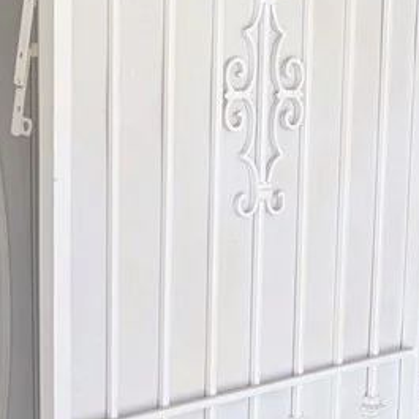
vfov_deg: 21.1
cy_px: 281
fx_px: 1123
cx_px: -88
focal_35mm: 82
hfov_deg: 19.8
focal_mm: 6.9
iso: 244
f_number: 1.68
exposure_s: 1/422
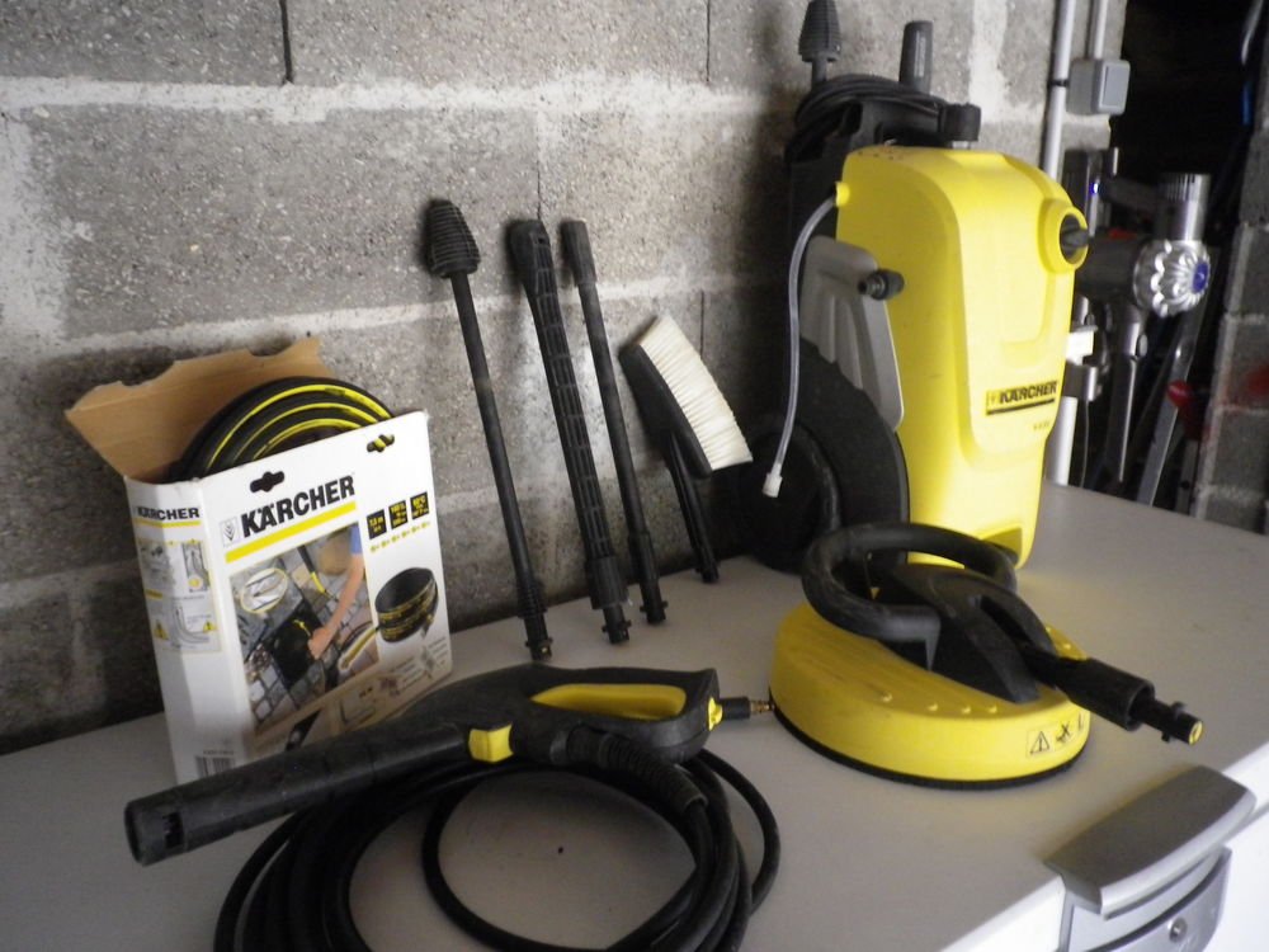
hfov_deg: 63.4
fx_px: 1026
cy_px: 476
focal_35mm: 28
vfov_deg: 49.7
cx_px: 634
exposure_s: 1/50
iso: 320
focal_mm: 5.05
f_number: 3.5
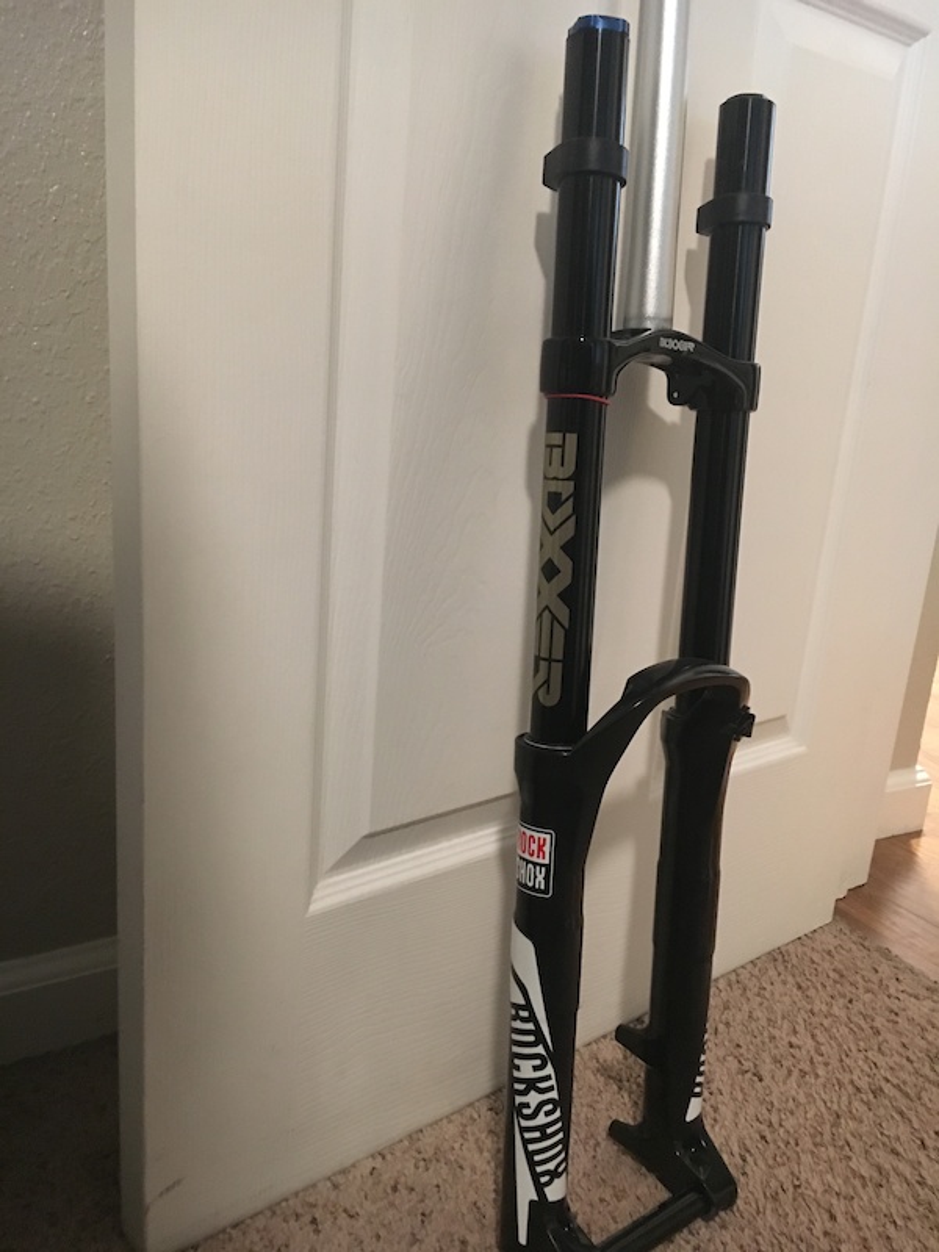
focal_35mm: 29
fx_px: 1049
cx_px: 470
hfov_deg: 48.2
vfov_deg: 61.7
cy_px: 626
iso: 400
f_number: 2.2
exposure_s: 1/15
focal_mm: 4.15
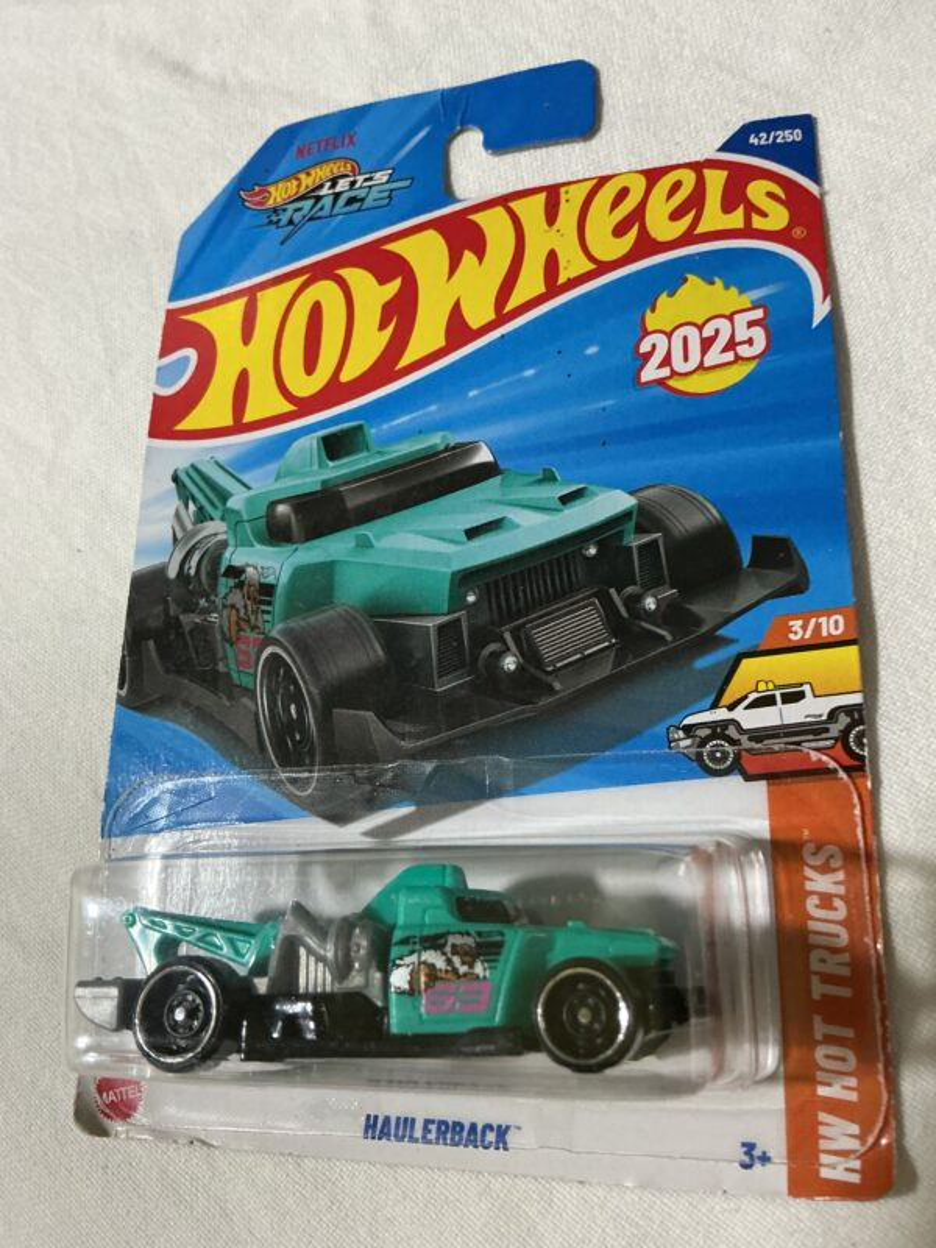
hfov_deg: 48.2
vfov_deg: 61.7
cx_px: 468
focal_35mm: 29
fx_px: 1046
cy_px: 624
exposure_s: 1/60
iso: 250
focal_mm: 3
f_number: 1.8
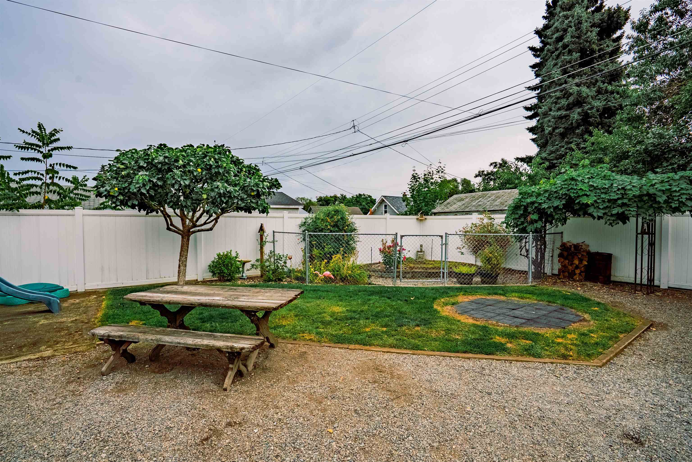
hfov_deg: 96.7
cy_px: 231
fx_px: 308
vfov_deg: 73.8
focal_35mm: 16
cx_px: 346
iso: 400
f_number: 8
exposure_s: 1/6400
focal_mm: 16
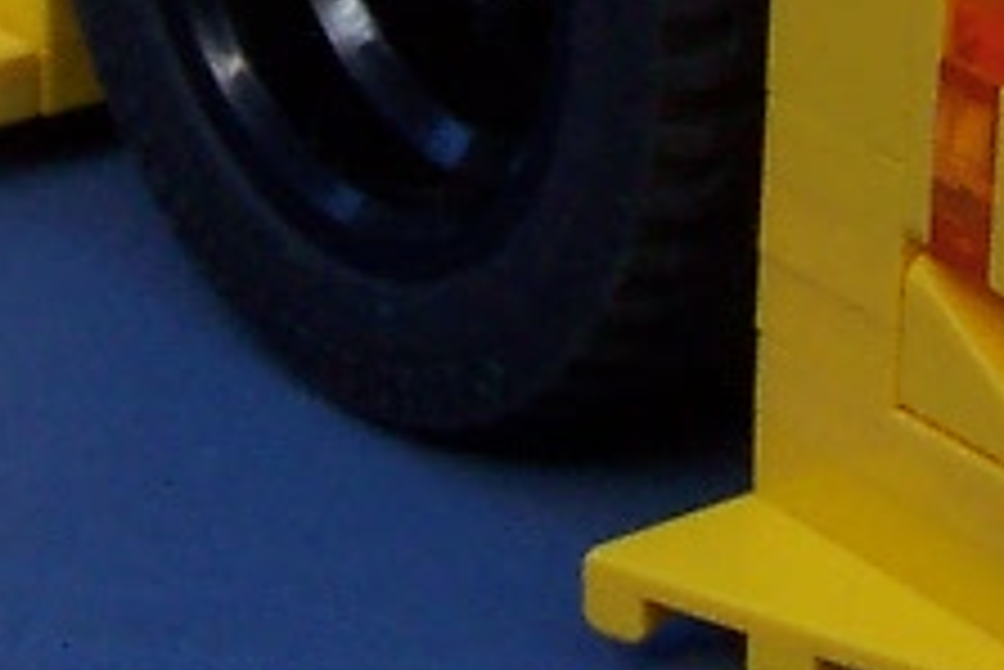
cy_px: -522
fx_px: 5777
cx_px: 648
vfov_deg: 6.5
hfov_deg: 9.9
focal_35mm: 207
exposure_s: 1/350
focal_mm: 5.6
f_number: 2.8
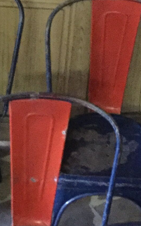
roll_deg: -4.9
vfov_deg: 16.6
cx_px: 89
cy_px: 101
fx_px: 775
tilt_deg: -38.1
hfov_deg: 10.4
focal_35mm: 126
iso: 800
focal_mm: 3.3
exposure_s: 1/17
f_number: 2.4
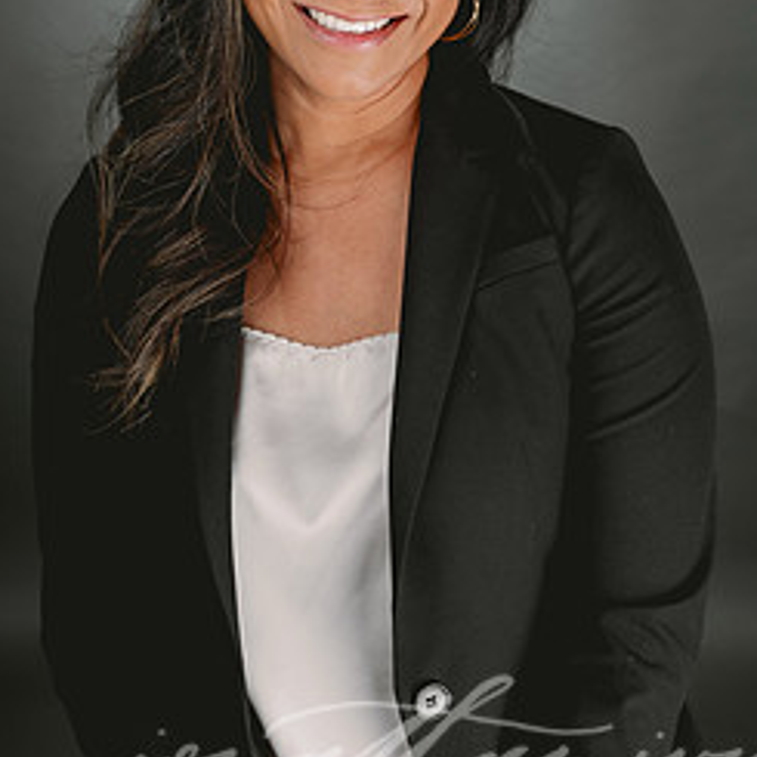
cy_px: 198
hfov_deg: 22.2
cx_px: 422
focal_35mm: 78
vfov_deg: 22.0
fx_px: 1930
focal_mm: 50
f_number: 8
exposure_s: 1/200
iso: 100
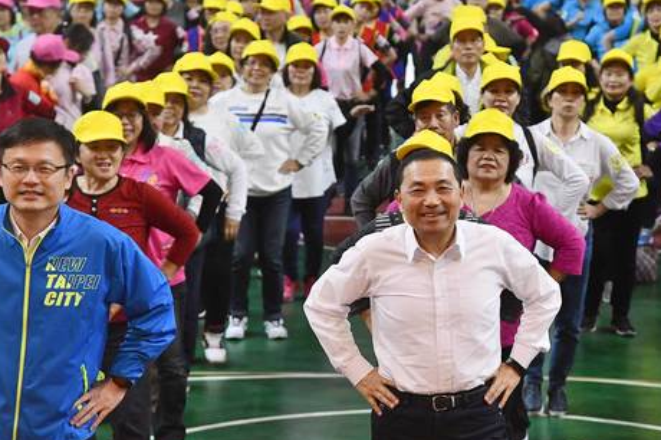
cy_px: 196
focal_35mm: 131
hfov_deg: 15.6
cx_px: 411
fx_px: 2404
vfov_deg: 10.5
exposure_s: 1/125
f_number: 5.6
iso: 5000
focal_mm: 86
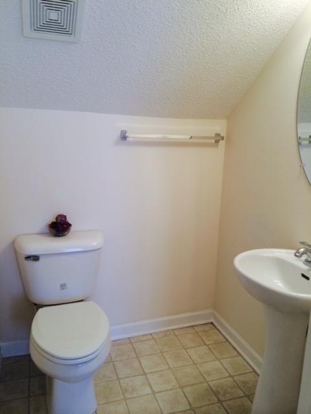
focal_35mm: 30
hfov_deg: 46.8
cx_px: 156
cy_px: 207
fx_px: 359
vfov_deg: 60.0
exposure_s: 1/30
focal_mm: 4.12
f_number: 2.2
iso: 40
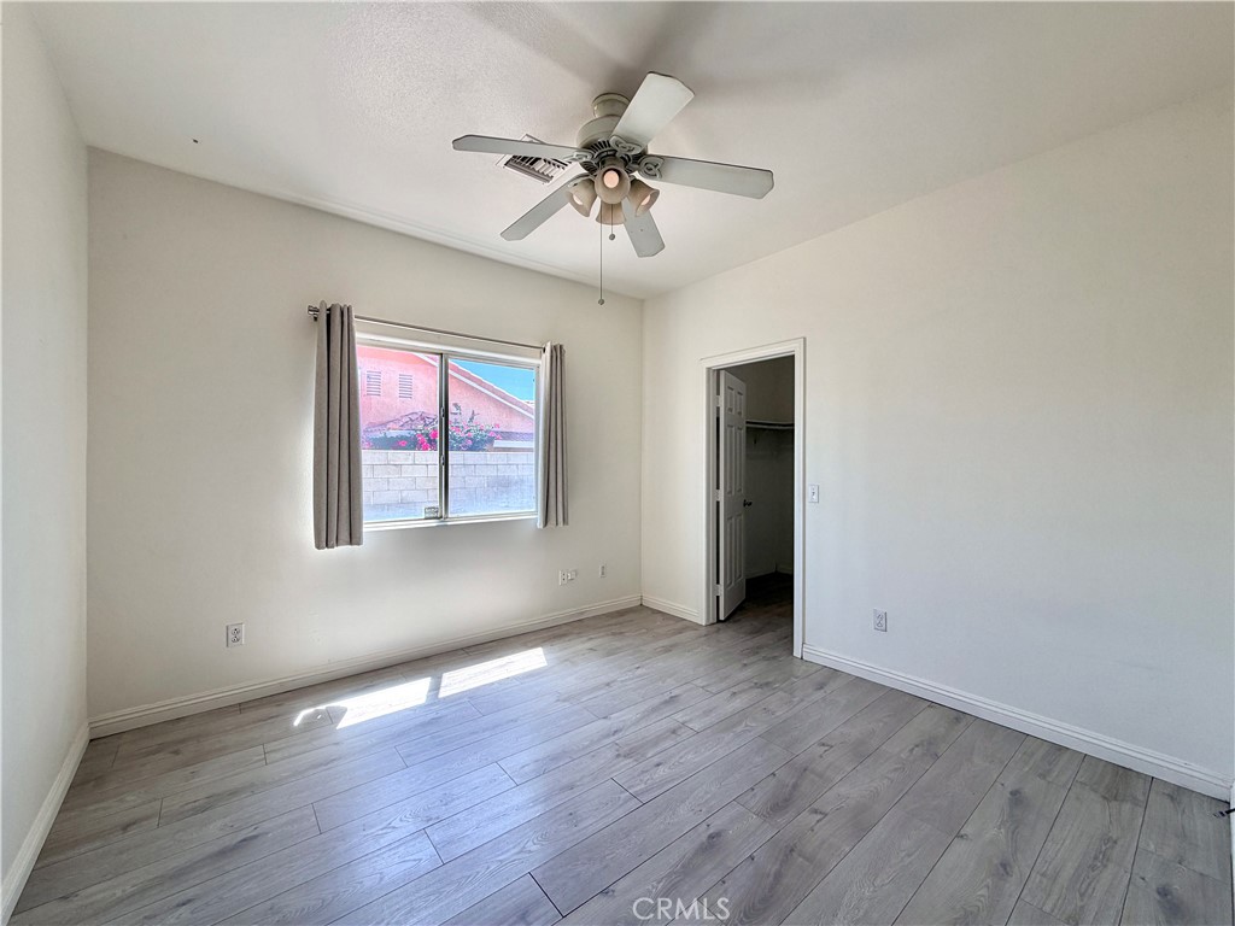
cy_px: 463
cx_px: 618
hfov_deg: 102.1
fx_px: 499
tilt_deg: -0.3
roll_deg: -0.5
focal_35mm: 14
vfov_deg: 85.7
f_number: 2.2
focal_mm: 2.22
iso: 50
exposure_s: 1/171
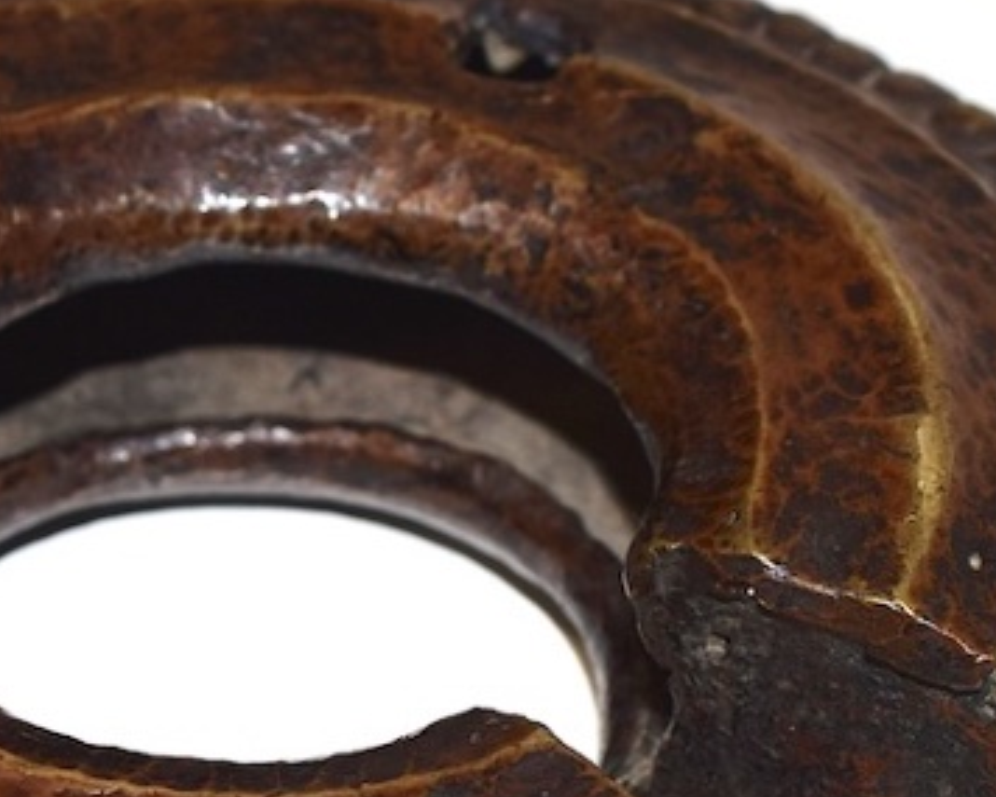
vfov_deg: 12.8
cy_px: 798
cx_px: 238
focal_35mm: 119
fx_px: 3496
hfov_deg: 16.1
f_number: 5.6
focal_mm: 25
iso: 180
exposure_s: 1/125
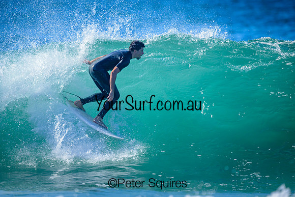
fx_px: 8321
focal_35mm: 1015
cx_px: 123
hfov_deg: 2.0
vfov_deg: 1.4
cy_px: 72
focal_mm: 800
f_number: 6.3
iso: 360
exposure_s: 1/2000
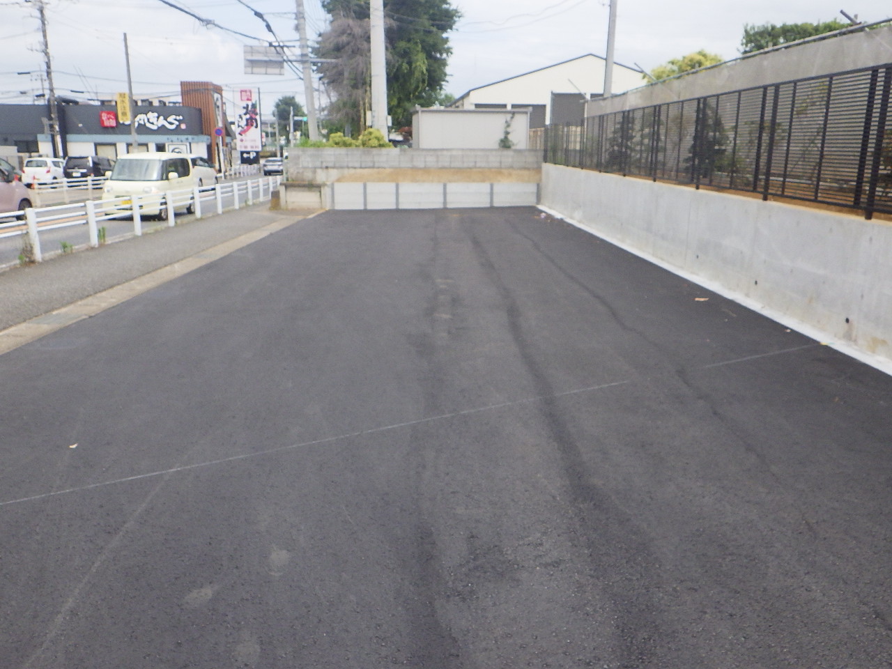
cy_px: 334
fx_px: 722
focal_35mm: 28
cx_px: 446
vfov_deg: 49.7
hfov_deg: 63.4
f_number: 4.2
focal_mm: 5
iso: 250
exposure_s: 1/1000
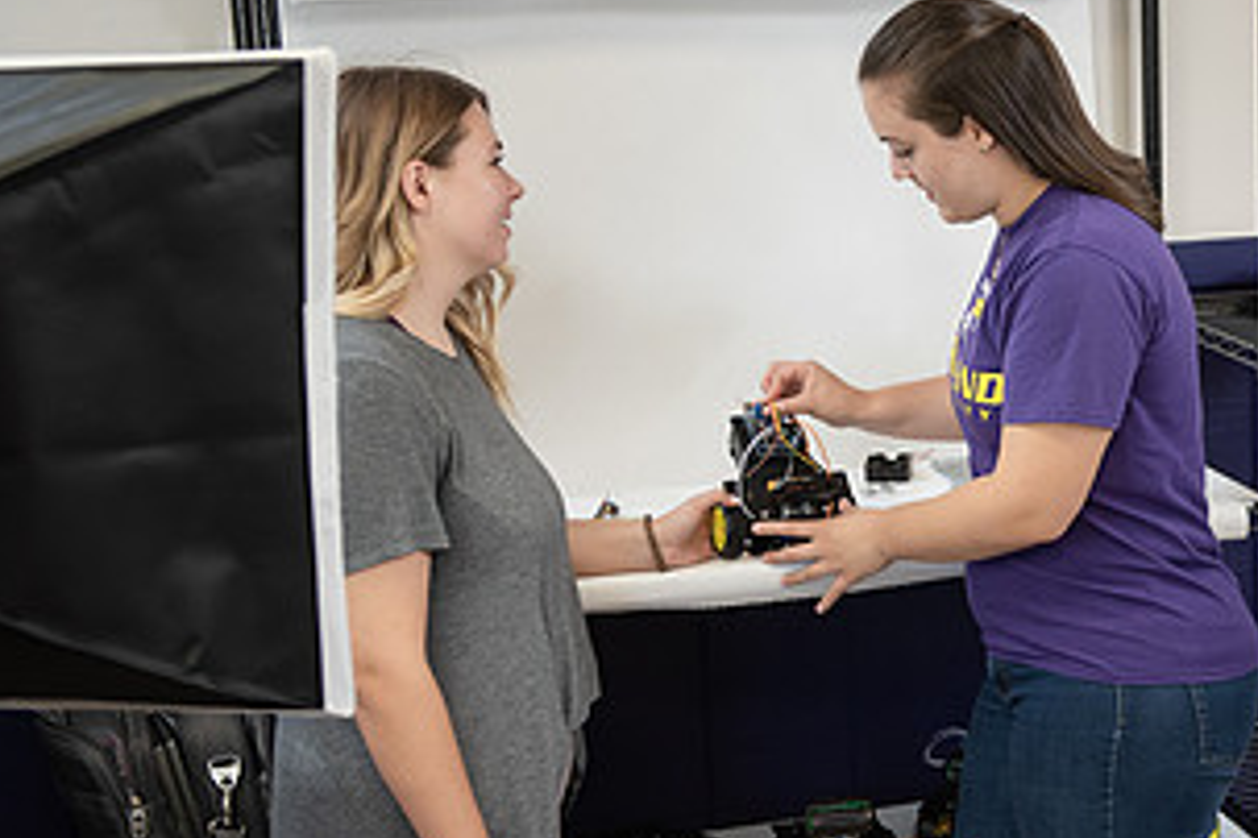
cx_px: 1121
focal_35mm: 86
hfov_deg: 23.1
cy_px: 471
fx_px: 3005
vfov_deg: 15.9
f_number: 3.5
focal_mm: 45
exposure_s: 1/200
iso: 800
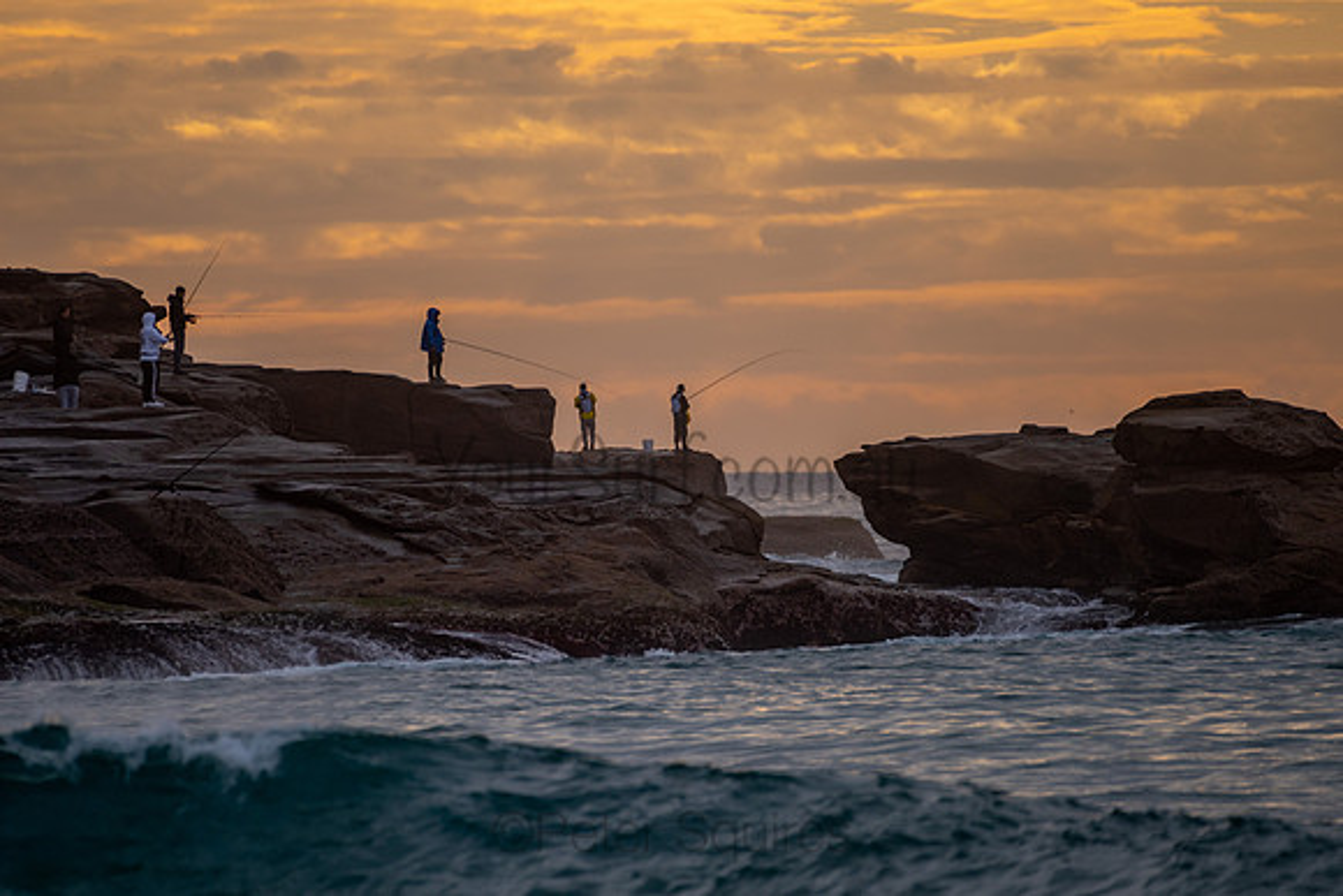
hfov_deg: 3.4
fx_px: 22878
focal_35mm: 613
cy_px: 455
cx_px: 672
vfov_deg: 2.2
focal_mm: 500
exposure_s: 1/800
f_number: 5.6
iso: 160
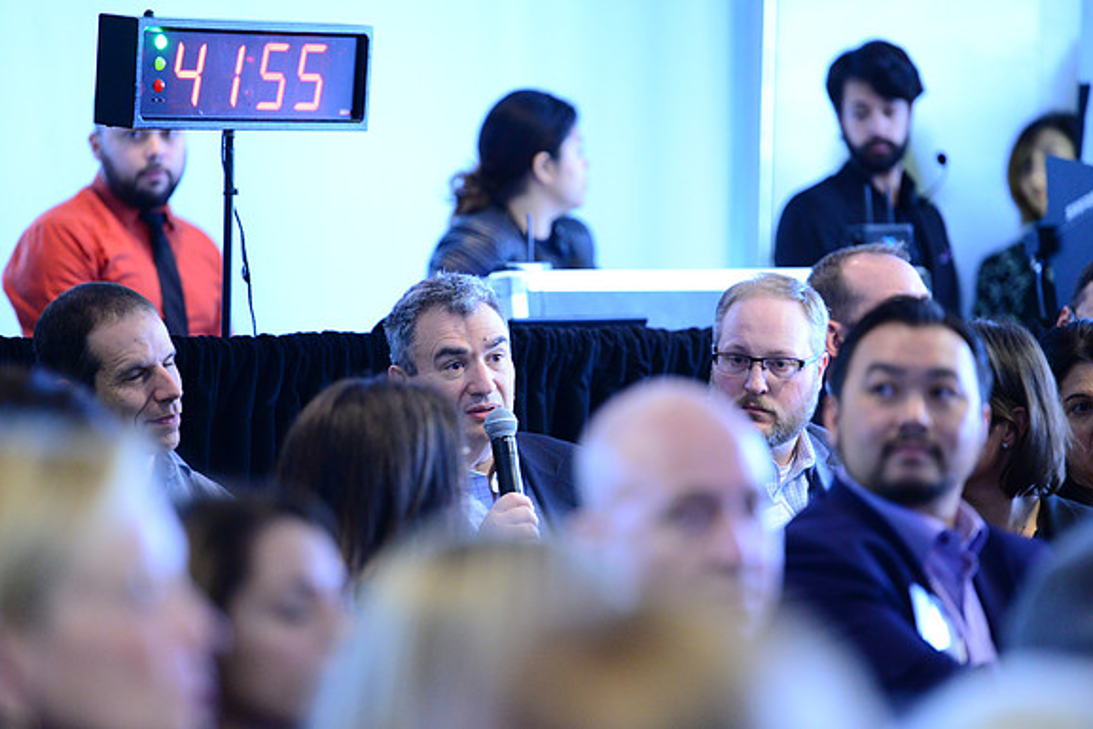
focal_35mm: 201
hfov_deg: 10.2
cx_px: 547
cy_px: 364
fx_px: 6104
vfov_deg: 6.8
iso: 4000
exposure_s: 1/80
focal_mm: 200
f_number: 2.8
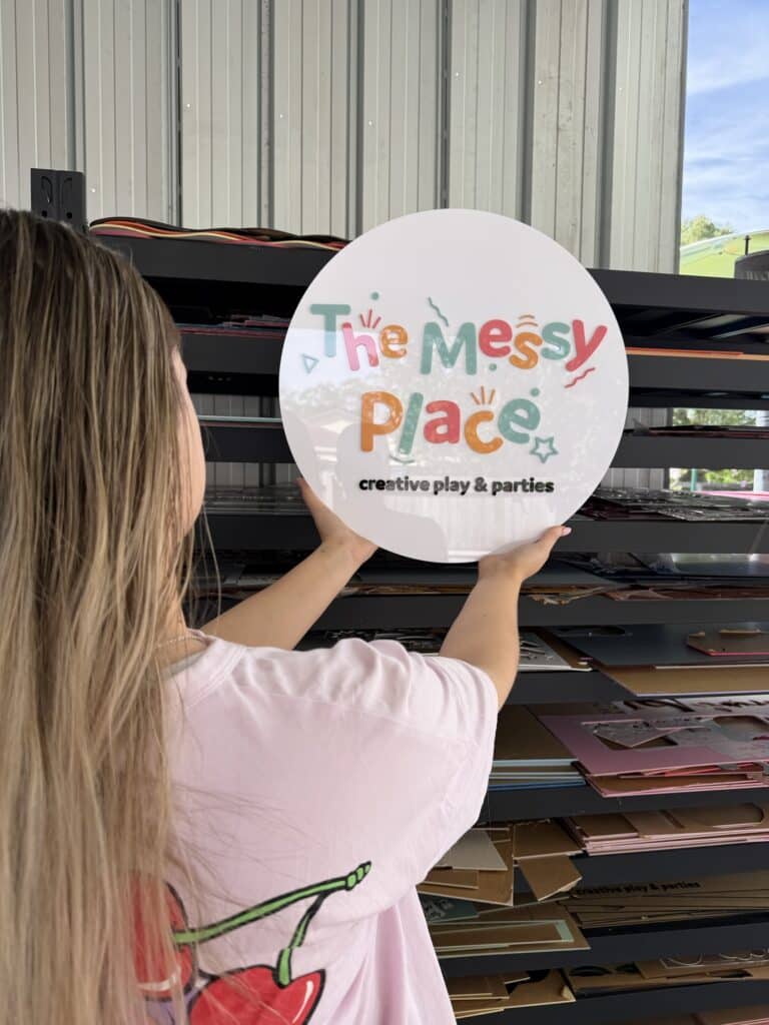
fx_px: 711
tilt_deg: -5.9
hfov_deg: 56.8
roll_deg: -0.7
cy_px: 512
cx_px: 384
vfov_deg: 71.6
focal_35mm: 24
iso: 80
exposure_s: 1/649
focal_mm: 6.76
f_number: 1.78
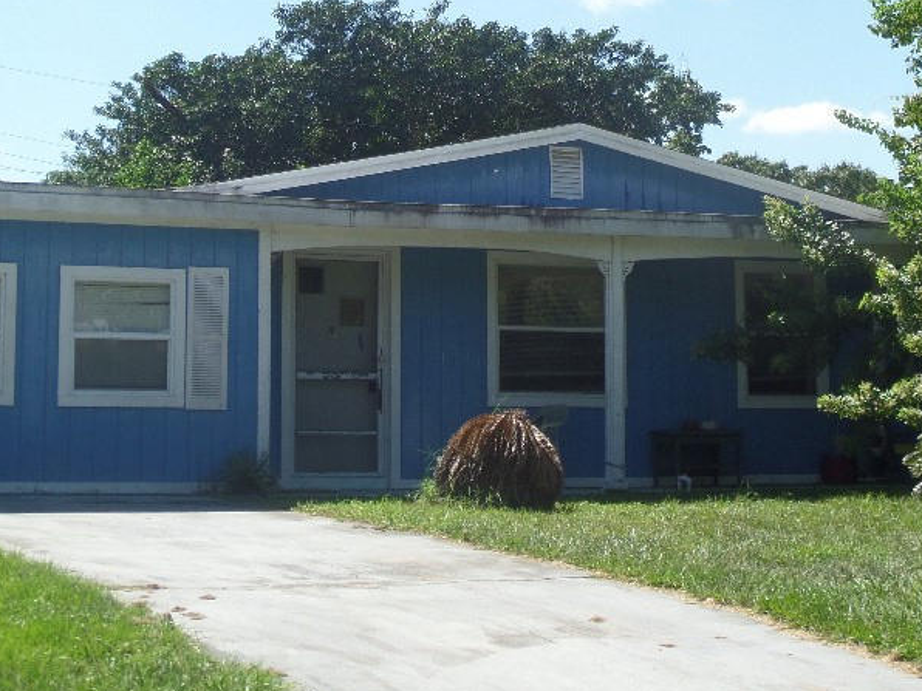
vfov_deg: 16.2
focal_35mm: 91
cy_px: 167
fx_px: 2424
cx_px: 442
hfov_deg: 21.5
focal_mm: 8.7
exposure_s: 1/750
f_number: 3.8
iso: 100
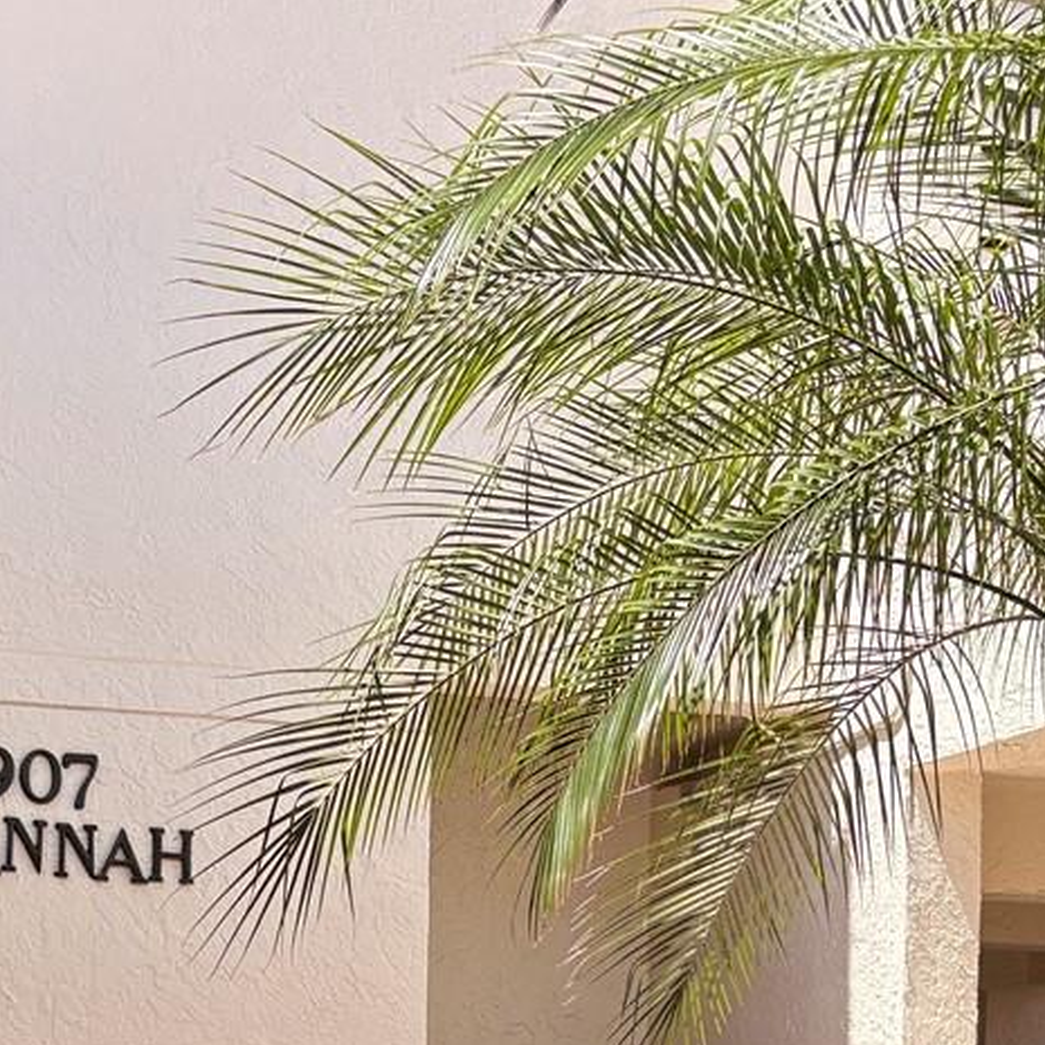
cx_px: 445
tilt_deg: -1.0
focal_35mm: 79
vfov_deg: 20.4
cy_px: 1272
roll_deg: -0.5
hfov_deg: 21.9
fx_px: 2698
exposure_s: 1/2075
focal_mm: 5.96
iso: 50
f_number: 1.6
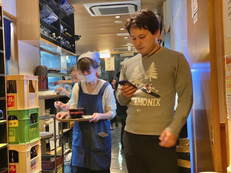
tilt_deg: +0.2
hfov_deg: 36.8
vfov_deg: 28.0
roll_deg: +2.4
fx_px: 347
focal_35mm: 52
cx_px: 116
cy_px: 86
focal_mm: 6
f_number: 2
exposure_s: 1/25
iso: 640
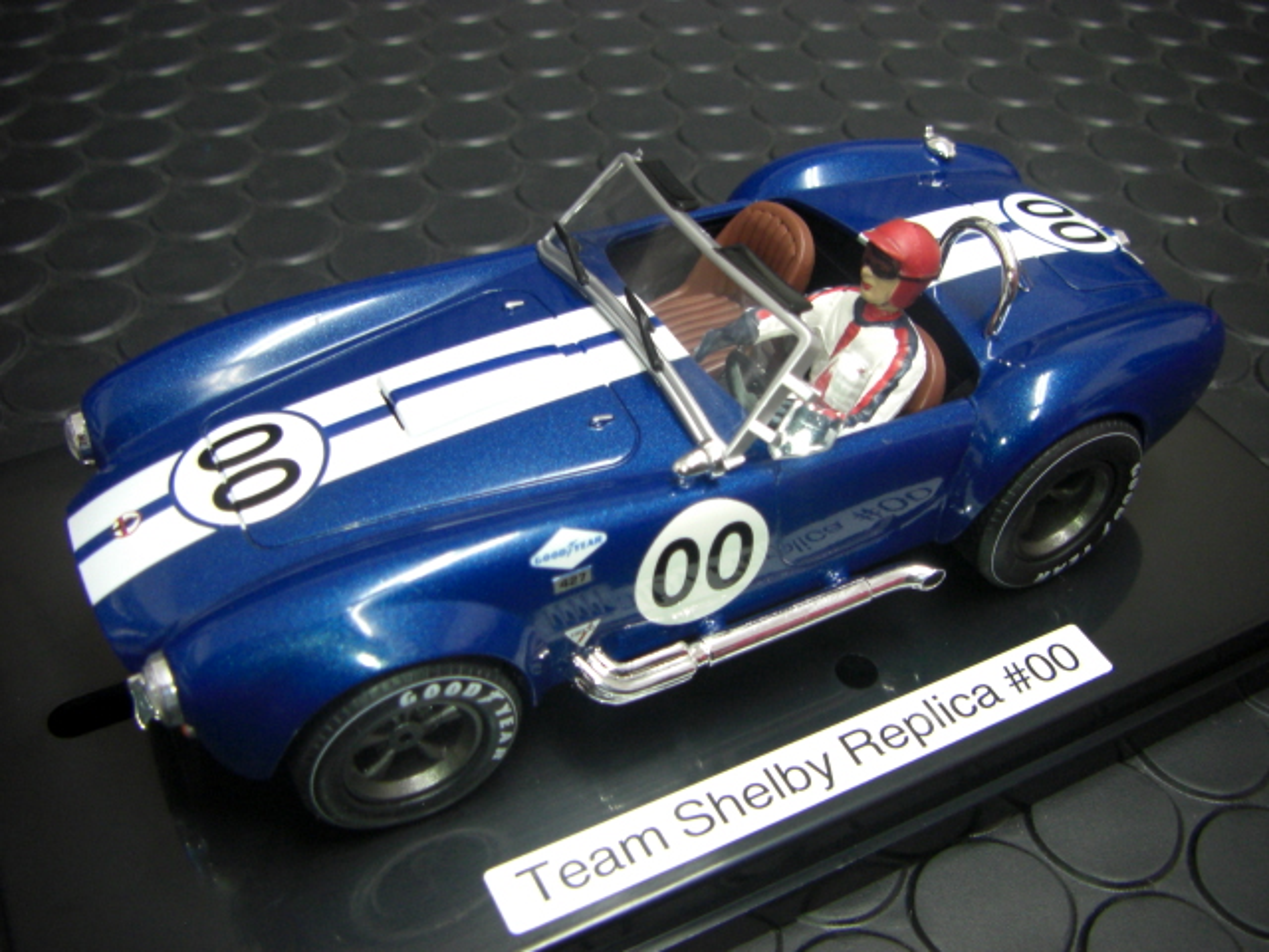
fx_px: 1393
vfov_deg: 37.7
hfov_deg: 49.0
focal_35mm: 38
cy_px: 476
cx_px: 634
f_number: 3.4
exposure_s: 1/15
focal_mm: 6.3
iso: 200
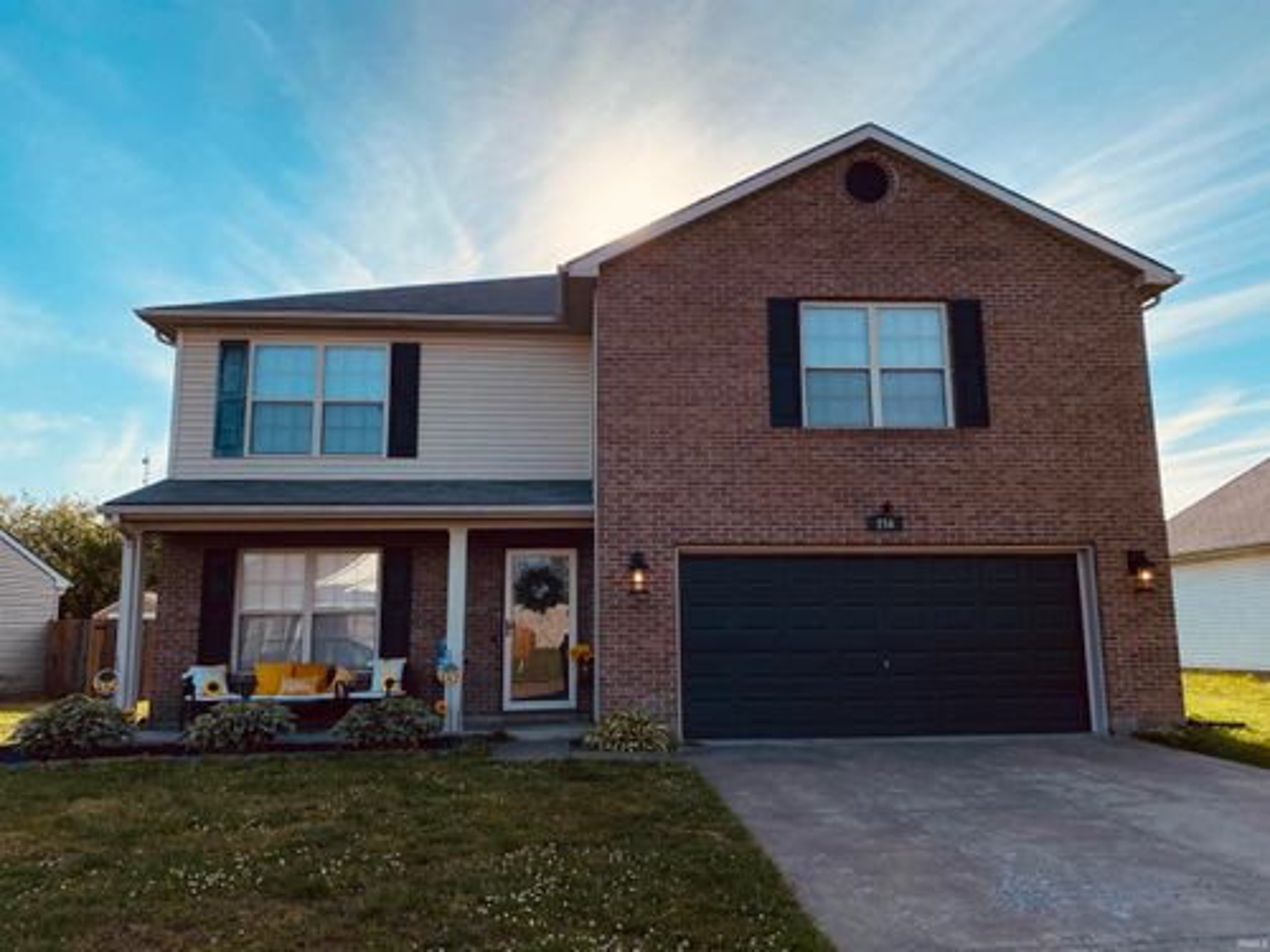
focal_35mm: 26
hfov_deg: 67.3
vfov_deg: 53.1
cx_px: 635
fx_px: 954
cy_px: 476
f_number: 1.8
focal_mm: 4.25
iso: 32
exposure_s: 1/3984
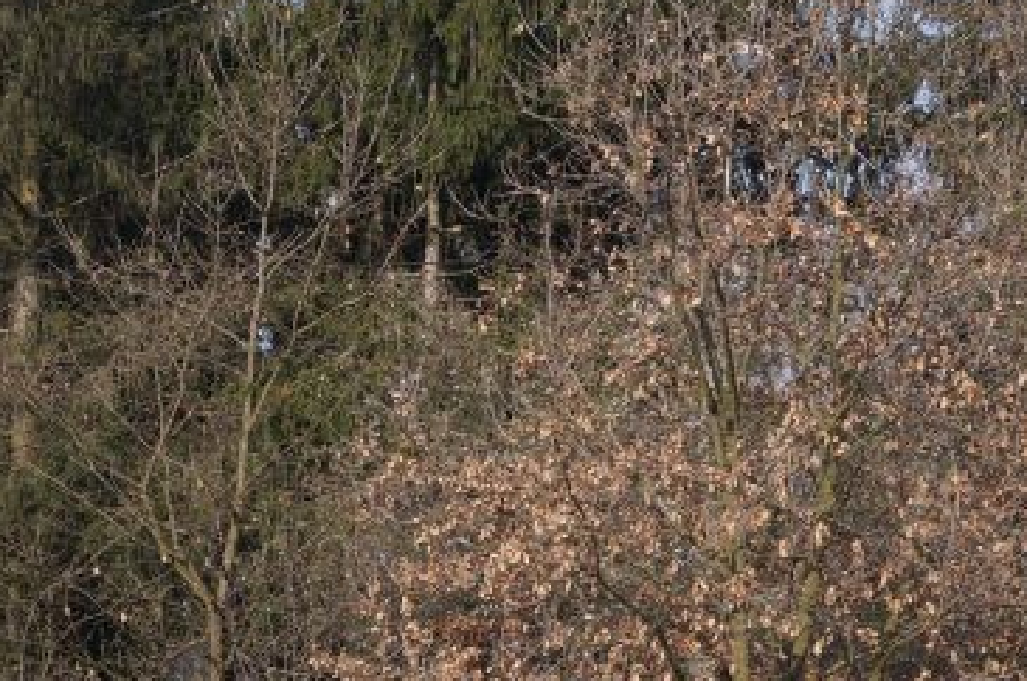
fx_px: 4198
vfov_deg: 9.1
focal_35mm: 147
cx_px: 473
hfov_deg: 13.9
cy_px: 874
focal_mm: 35
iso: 100
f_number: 8
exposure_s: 1/200
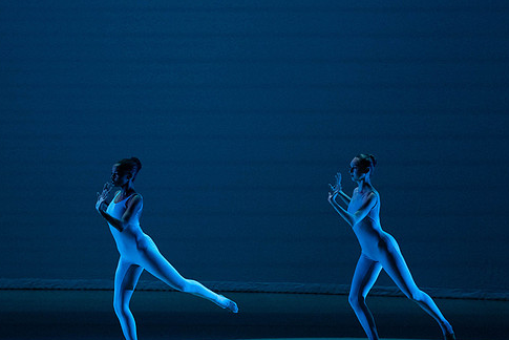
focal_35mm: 306
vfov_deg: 4.5
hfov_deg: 6.7
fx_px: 4329
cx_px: 221
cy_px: 194
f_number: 5.6
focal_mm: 256
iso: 16000
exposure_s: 1/400
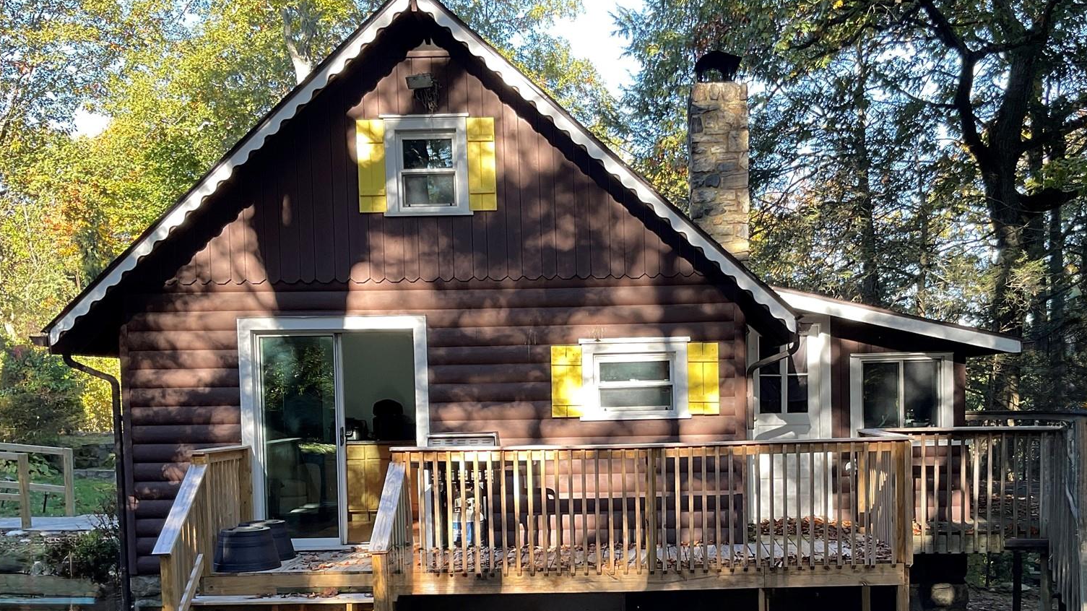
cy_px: 460
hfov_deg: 47.2
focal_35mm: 43
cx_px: 631
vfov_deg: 27.3
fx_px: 1239
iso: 32
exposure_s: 1/122
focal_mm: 3
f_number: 1.8
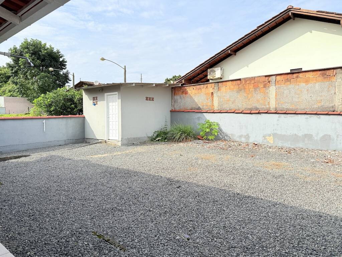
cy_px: 128
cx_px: 171
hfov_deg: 71.6
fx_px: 237
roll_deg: +0.2
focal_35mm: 24
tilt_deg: -1.0
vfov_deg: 56.8
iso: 80
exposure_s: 1/5319
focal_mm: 6.76
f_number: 1.78
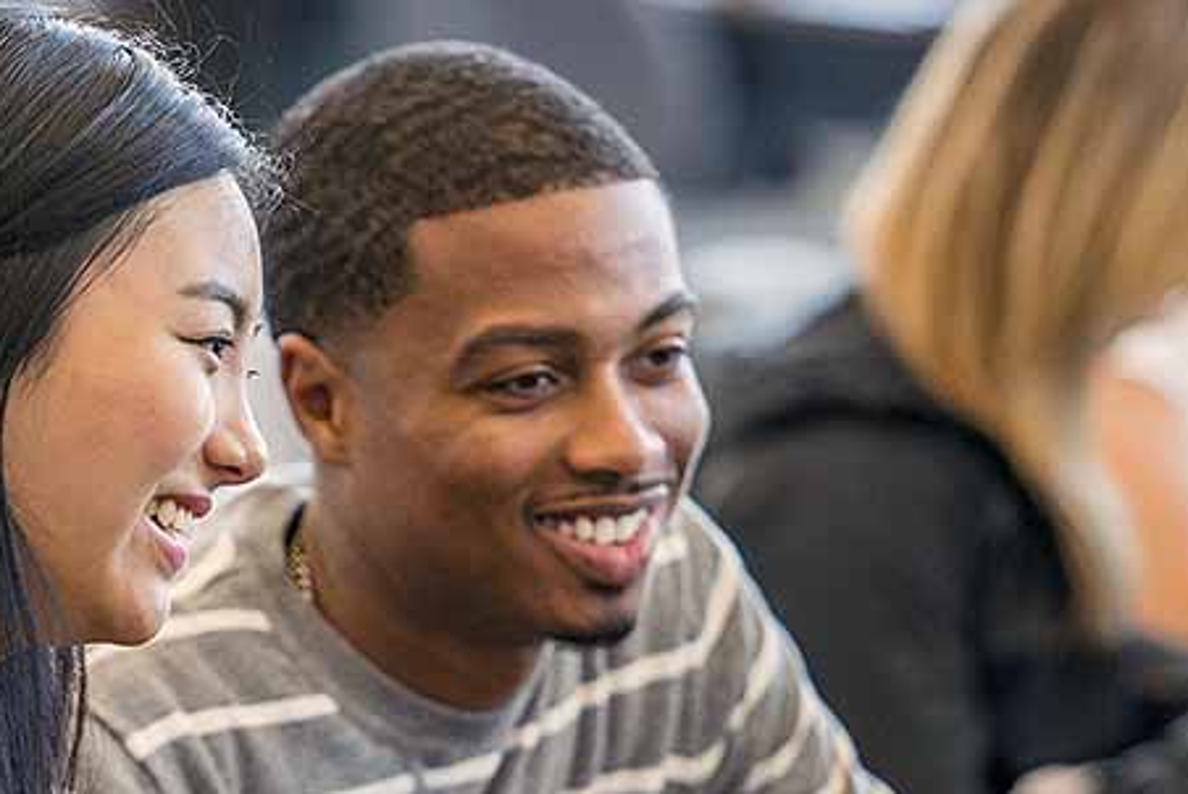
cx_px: 313
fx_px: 12614
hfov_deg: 5.4
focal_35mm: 382
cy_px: 778
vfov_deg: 3.6
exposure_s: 1/160
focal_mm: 160
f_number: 2.8
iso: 500
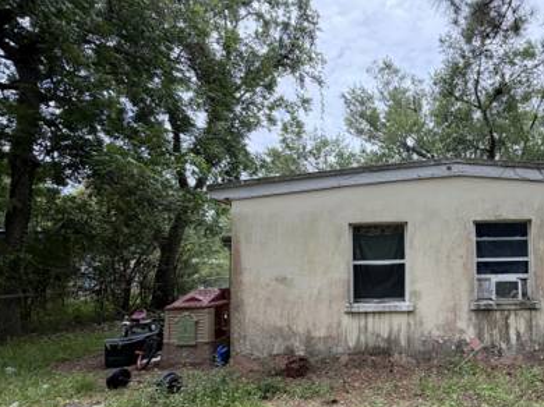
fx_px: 361
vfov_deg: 58.4
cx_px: 418
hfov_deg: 68.4
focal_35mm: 23
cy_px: 243
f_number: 2.2
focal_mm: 2.22
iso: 64
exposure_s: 1/502
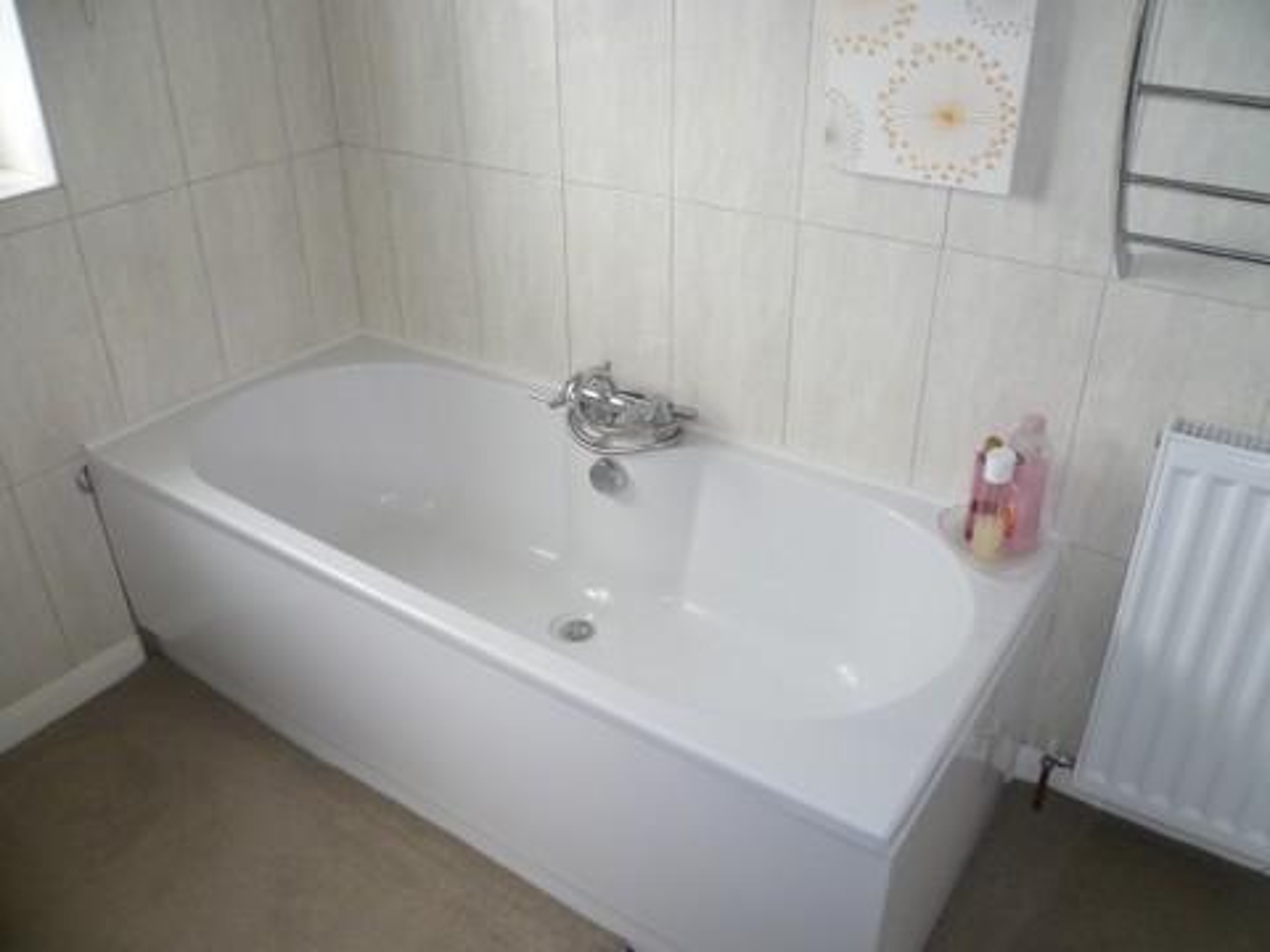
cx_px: 635
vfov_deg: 49.7
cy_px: 476
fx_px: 1027
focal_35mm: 28
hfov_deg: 63.4
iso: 100
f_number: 2.8
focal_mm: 5
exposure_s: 1/30
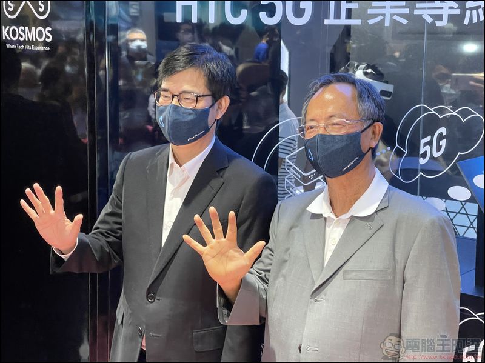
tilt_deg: -8.7
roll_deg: -0.7
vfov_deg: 22.9
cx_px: 242
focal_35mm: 64
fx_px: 896
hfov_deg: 30.3
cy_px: 182
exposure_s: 1/40
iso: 800
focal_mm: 7.5
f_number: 2.2
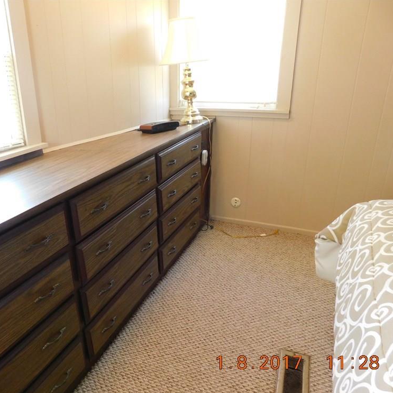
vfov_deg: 57.3
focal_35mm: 28
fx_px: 360
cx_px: 142
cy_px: 202
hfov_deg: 56.5
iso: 400
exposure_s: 1/30
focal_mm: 4
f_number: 3
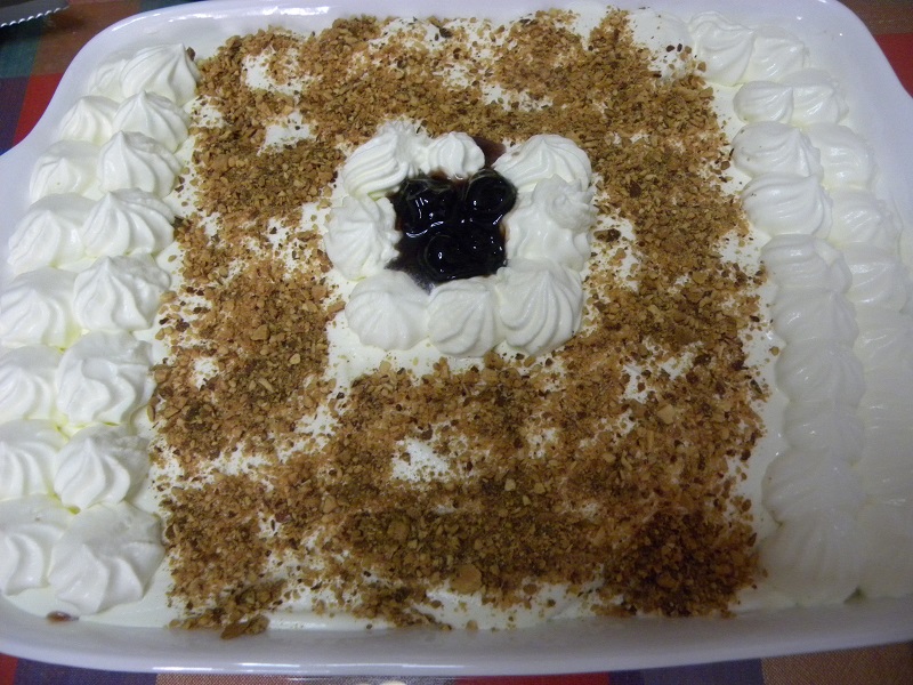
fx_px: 765
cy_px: 342
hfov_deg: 61.7
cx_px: 456
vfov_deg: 48.2
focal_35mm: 29
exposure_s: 1/63.6
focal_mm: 5.2
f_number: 2.8
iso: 400
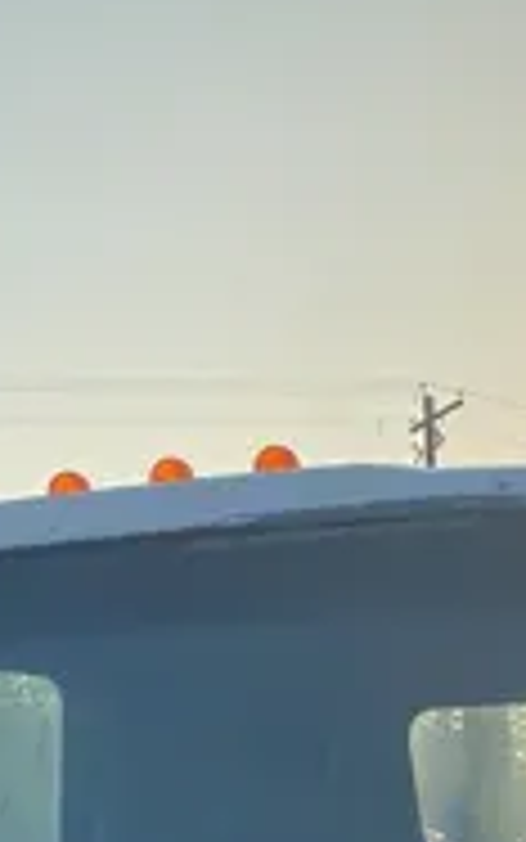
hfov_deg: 11.7
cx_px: 764
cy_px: 1331
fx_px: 2475
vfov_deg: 17.1
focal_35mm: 108
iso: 32
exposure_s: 1/1754
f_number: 1.8
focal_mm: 4.25
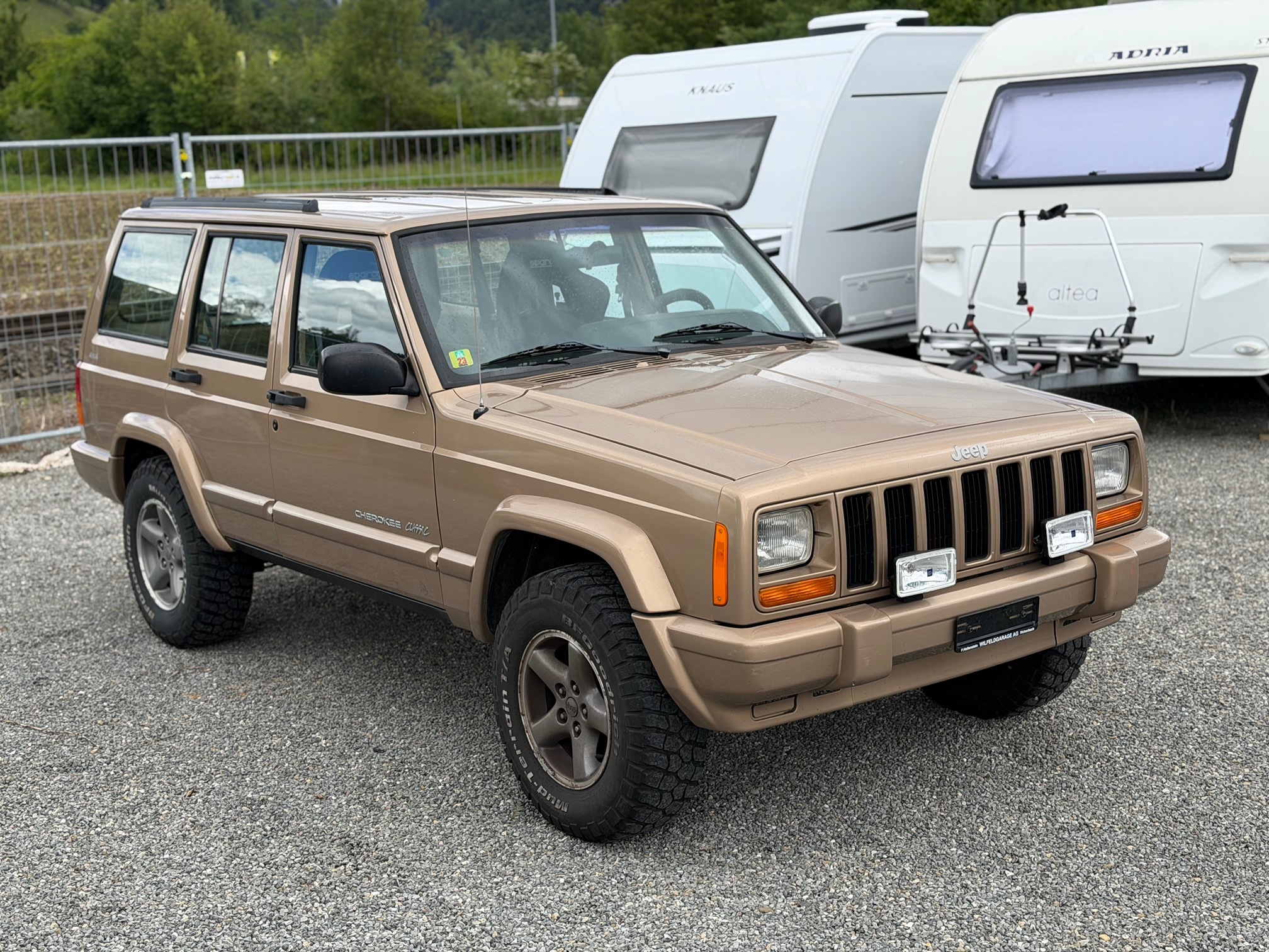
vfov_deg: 30.3
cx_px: 634
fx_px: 1760
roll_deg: +2.0
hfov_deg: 39.7
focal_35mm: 48
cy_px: 476
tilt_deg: -11.6
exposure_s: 1/1575
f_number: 1.78
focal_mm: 6.76
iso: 64
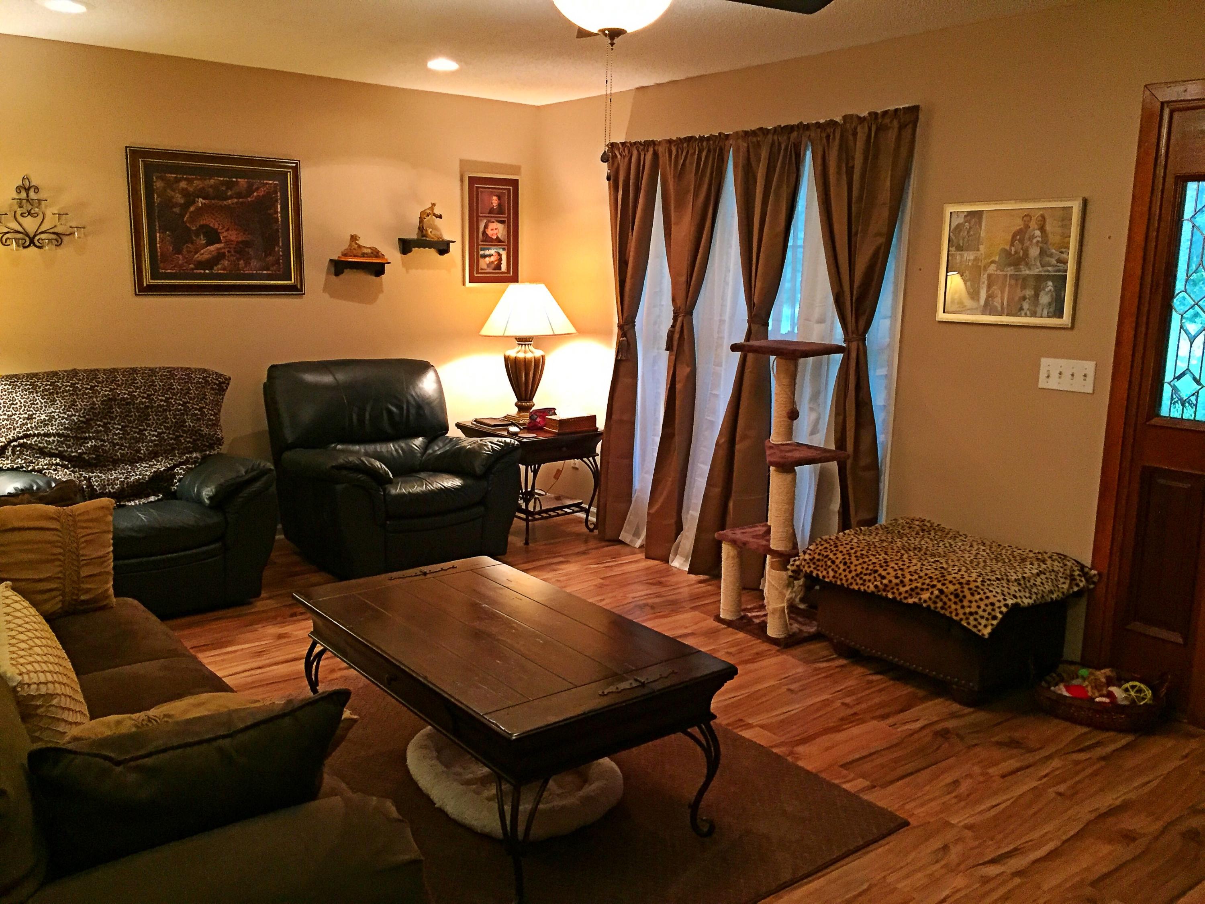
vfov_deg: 48.2
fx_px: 1010
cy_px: 452
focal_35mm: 29
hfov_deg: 61.7
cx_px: 602
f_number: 2.2
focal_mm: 4.15
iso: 250
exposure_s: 1/15
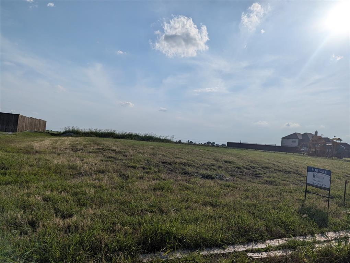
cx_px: 175
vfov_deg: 56.9
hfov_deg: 71.5
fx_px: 243
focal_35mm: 24
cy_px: 132
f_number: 1.85
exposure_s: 1/10309
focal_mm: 6.81
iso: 46
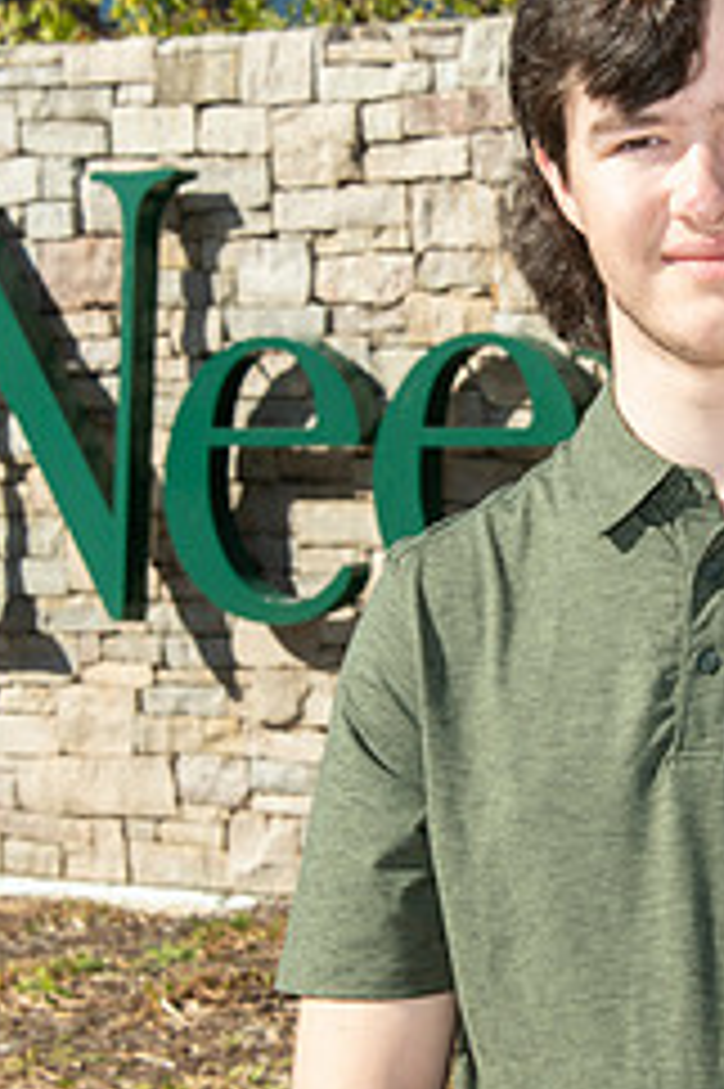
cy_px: 540
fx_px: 5165
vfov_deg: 12.0
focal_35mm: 171
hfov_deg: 8.0
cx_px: 616
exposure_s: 1/160
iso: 400
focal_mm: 92
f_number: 14
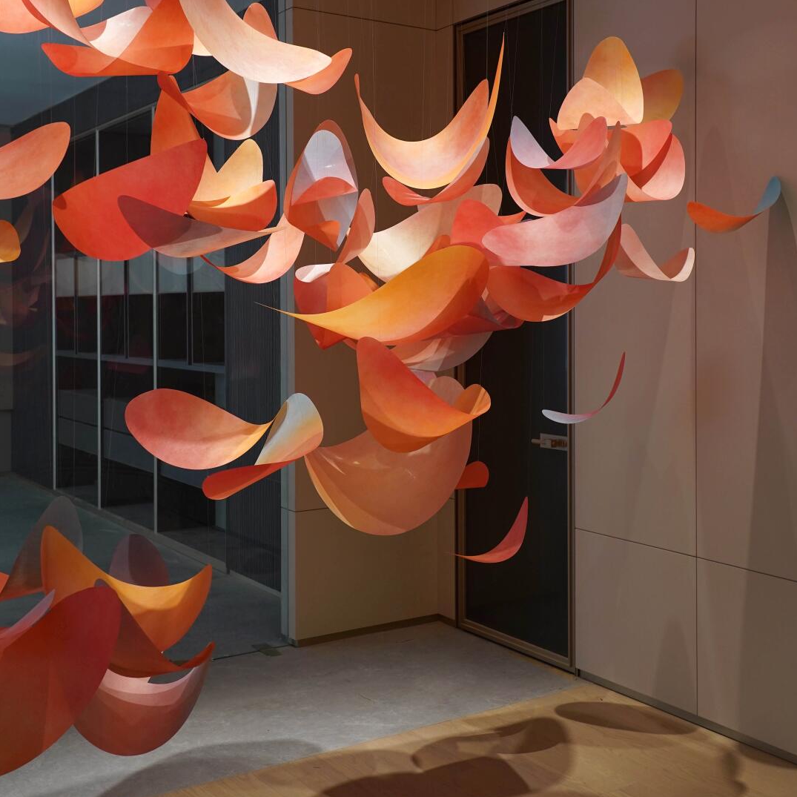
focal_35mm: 41
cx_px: 399
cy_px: 326
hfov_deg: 40.9
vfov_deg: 40.8
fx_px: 1068
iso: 1000
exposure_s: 1/60
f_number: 5
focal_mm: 32
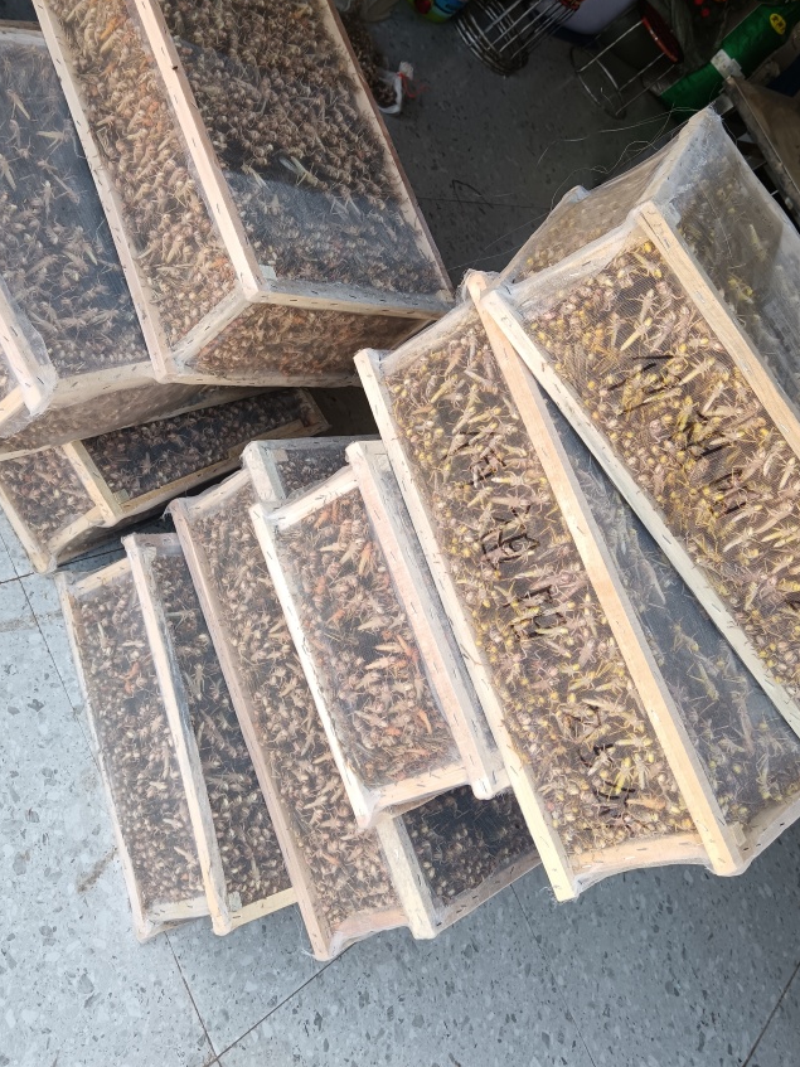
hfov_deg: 41.7
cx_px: 339
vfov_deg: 53.8
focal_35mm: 34
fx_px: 1048
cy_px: 472
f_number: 1.9
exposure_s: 1/100
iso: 117
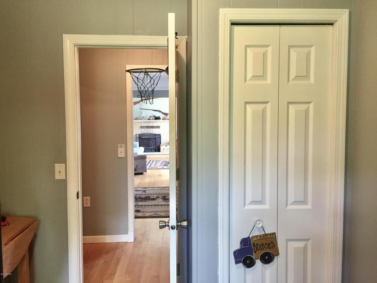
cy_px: 142
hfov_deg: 61.7
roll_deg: +0.2
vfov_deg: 48.2
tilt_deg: -3.2
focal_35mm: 29
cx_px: 188
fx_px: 316
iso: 125
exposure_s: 1/30
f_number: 2.2
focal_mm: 4.15
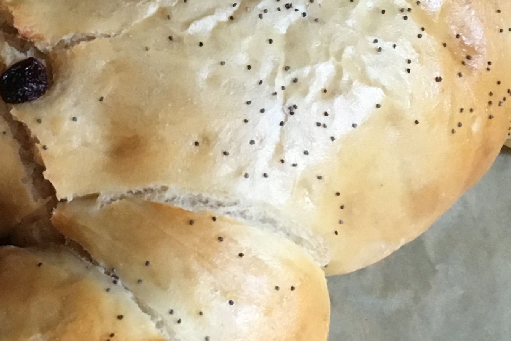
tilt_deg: -53.5
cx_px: 74
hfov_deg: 22.0
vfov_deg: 14.8
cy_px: -3
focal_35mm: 91
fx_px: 1292
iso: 250
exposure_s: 1/25
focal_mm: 4.15
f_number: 2.2
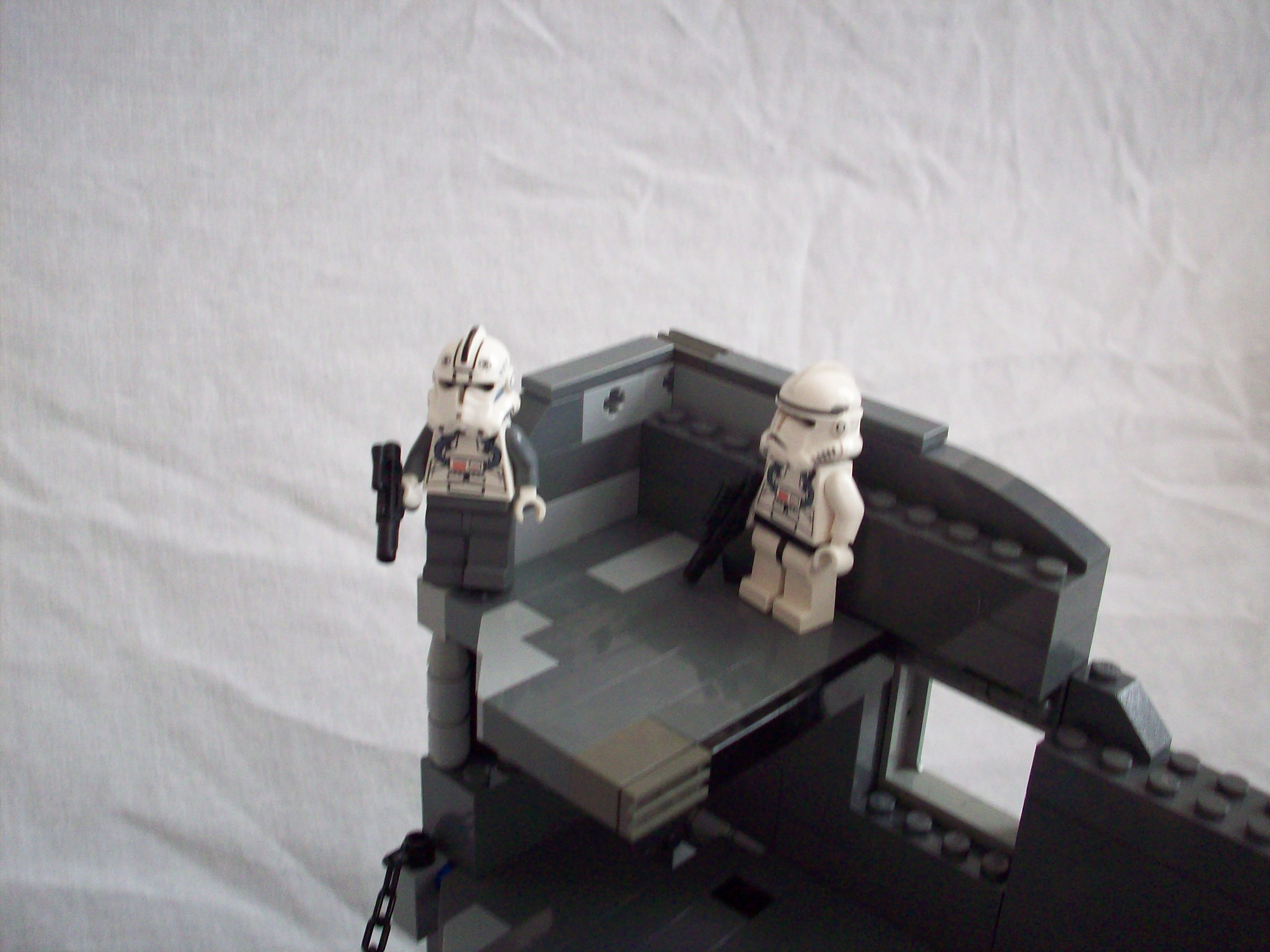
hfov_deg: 50.1
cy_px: 476
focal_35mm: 37
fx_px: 1357
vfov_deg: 38.7
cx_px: 635
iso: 160
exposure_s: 1/26.6
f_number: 2.8
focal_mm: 6.2
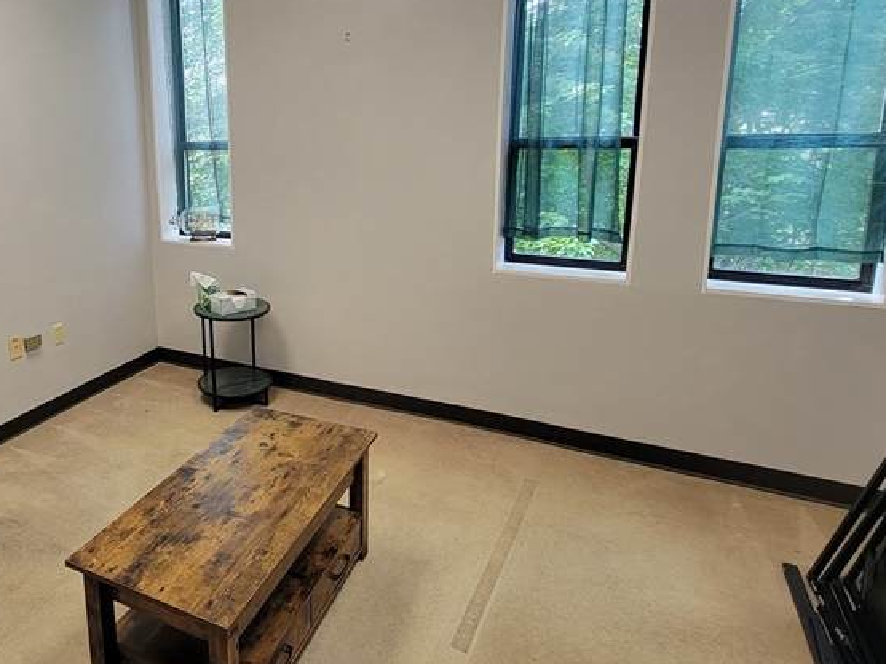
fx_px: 614
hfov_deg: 66.6
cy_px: 244
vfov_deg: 56.0
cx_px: 209
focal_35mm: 24
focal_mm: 2.2
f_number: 2.2
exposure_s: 1/60
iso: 100
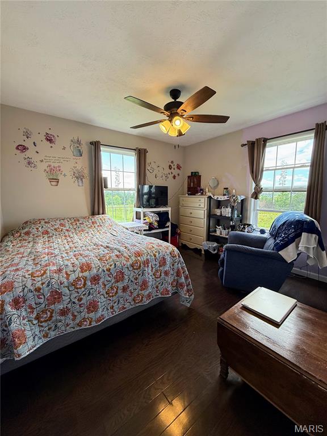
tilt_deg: -7.7
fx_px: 176
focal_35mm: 14
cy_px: 218
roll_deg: -0.3
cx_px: 164
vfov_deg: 102.1
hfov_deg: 85.7
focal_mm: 2.22
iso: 160
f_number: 2.2
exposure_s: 1/120
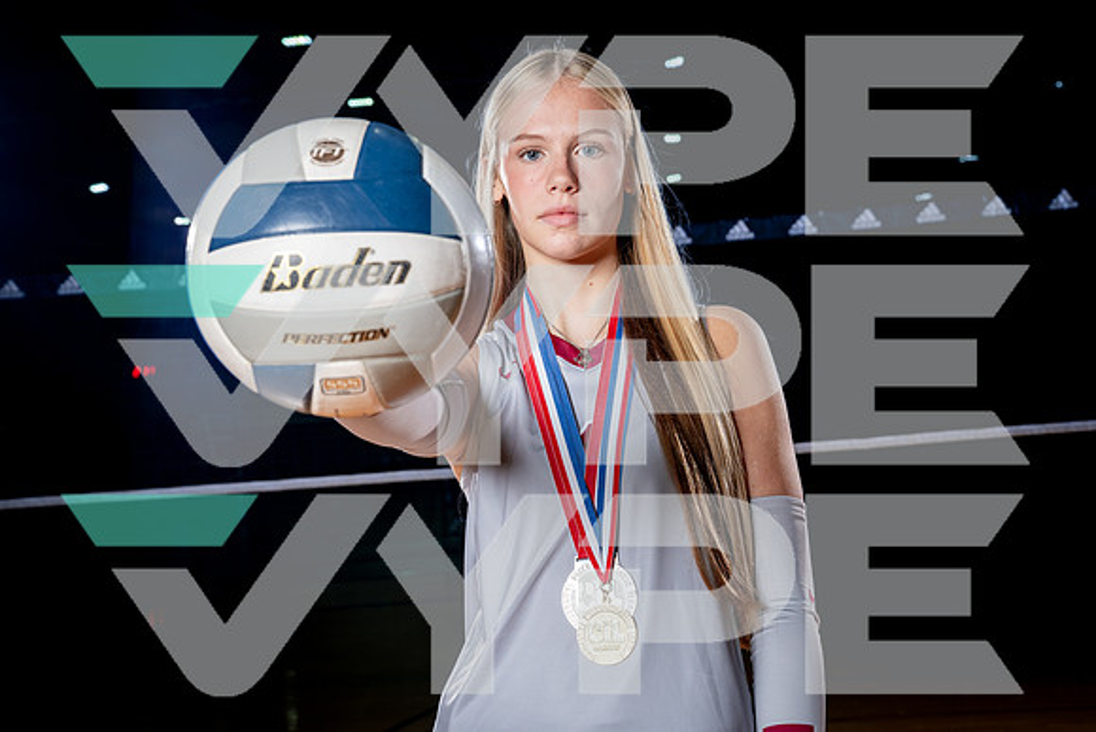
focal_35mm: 57
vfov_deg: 23.6
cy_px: 366
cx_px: 548
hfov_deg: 34.8
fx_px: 1750
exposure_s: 1/250
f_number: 8
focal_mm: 53
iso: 250
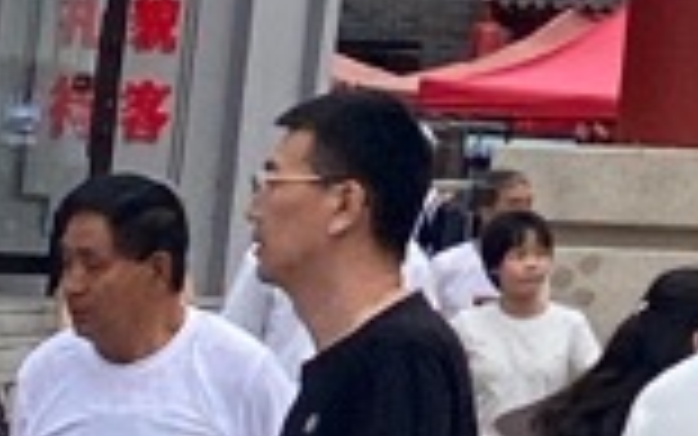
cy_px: -841
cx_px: 1623
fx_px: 5062
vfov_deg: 4.7
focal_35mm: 266
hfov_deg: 7.4
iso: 32
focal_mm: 4.25
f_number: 1.8
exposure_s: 1/499
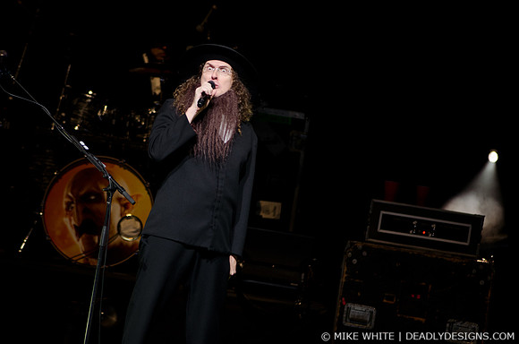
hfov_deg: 6.9
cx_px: 260
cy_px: 172
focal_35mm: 300
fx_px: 4316
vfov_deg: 4.6
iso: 1000
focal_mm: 200
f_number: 2.8
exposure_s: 1/1000
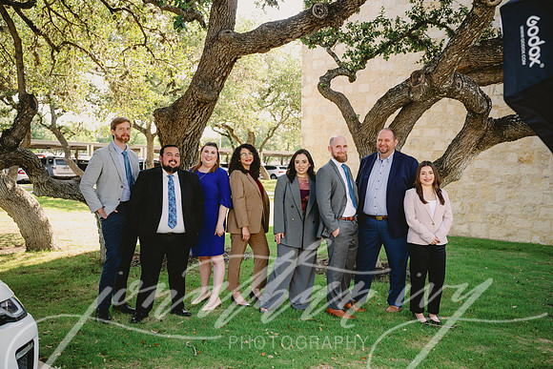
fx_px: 615
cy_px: 184
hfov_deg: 48.4
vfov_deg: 33.4
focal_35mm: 40
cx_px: 276
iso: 200
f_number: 3.5
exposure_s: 1/160
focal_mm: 40
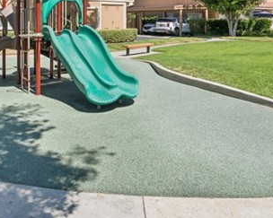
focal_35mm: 38
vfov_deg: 36.5
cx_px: 111
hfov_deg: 47.7
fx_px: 307
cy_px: 18
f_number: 8
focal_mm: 12
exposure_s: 1/250
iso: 100
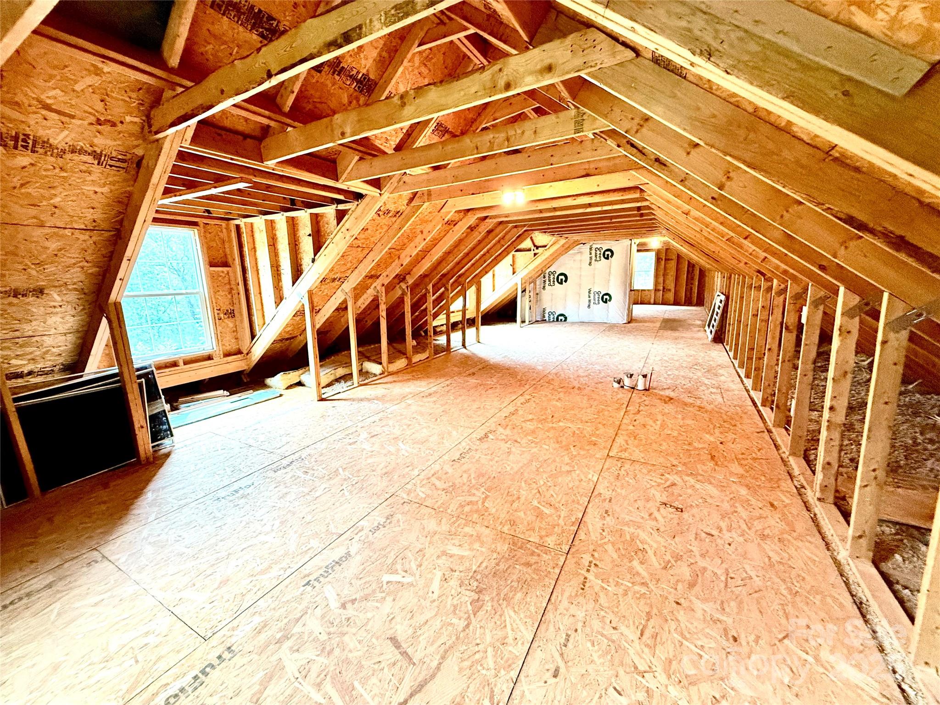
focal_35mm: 14
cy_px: 352
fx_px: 380
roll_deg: +1.5
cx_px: 470
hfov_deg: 102.1
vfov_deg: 85.7
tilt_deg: -10.6
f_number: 2.2
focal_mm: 2.22
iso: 500
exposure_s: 1/60
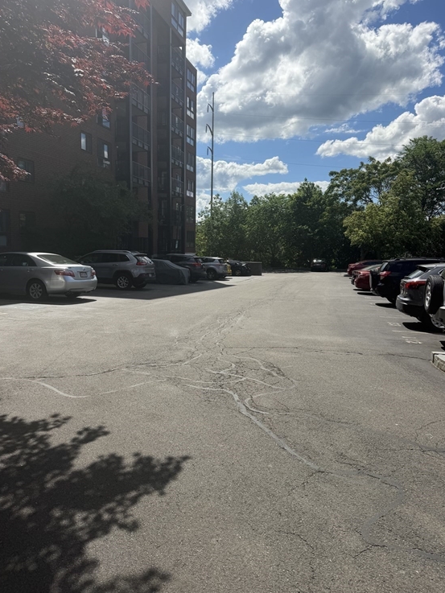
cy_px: 290
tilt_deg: -5.9
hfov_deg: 54.9
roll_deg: -1.5
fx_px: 428
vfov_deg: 69.4
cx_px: 227
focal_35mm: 25
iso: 80
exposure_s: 1/7353
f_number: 1.78
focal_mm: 6.76
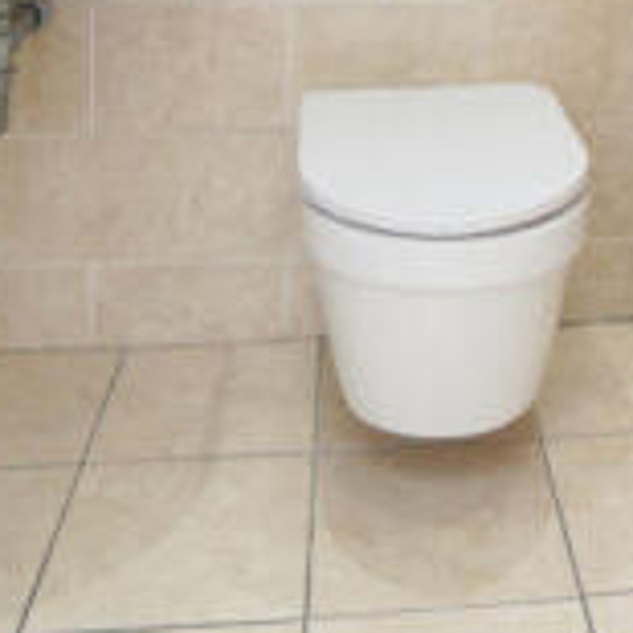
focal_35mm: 54
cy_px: -243
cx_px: 496
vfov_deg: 25.8
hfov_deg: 30.9
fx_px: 1117
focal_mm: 10
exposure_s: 1/160
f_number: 4
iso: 500
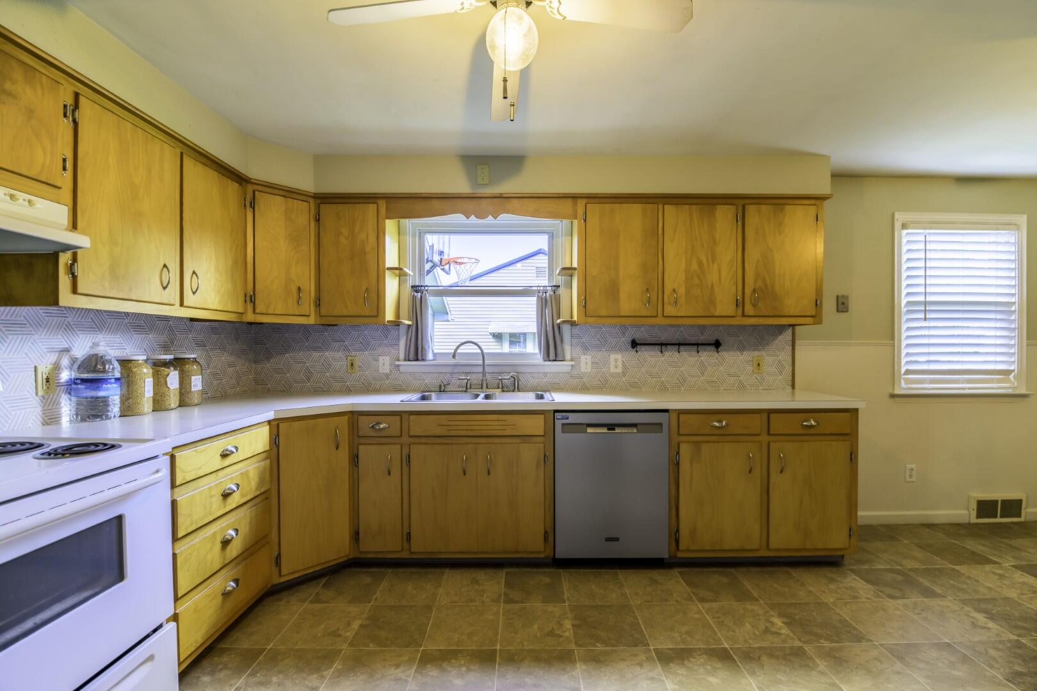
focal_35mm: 15
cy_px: 346
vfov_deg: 77.3
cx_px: 518
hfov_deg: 100.4
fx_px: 432
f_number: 18
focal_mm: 15
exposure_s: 1/25
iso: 100
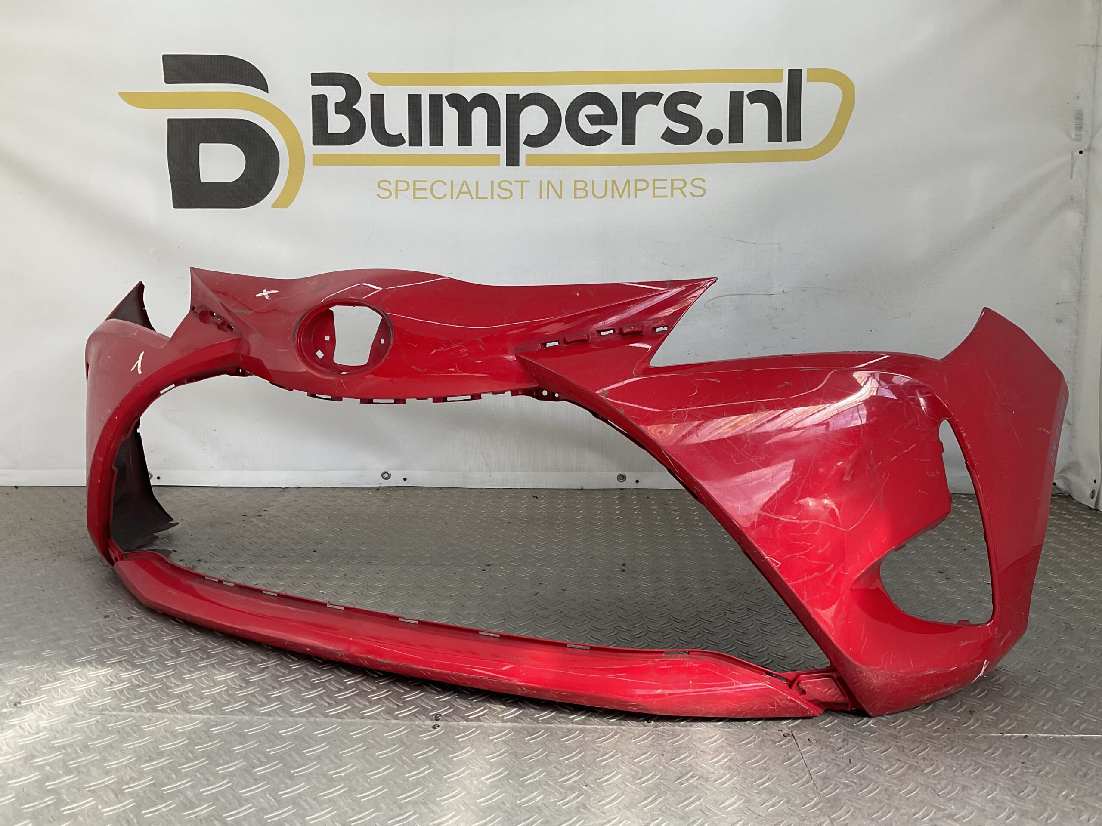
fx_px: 923
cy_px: 413
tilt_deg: -9.1
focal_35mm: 29
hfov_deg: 61.7
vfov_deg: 48.2
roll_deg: -1.1
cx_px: 551
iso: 16
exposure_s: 1/355
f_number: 1.8
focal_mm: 3
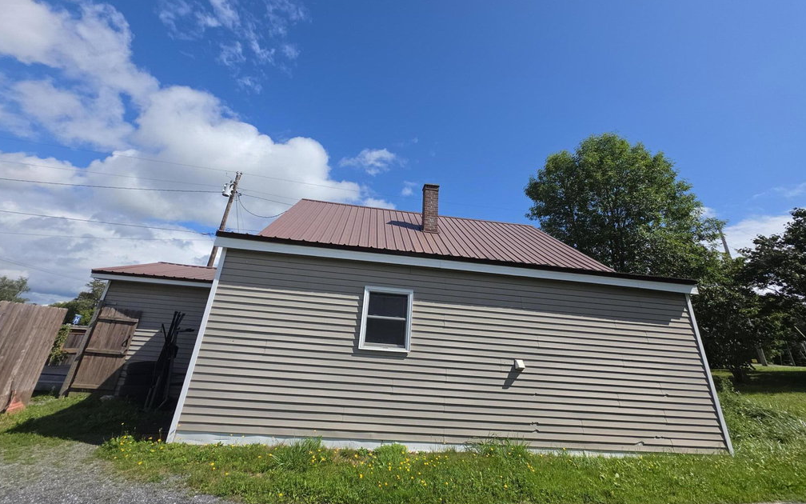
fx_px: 308
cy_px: 202
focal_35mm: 14
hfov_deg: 105.3
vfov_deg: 77.8
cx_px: 400
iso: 16
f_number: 1.9
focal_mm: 2.2
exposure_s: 1/1055
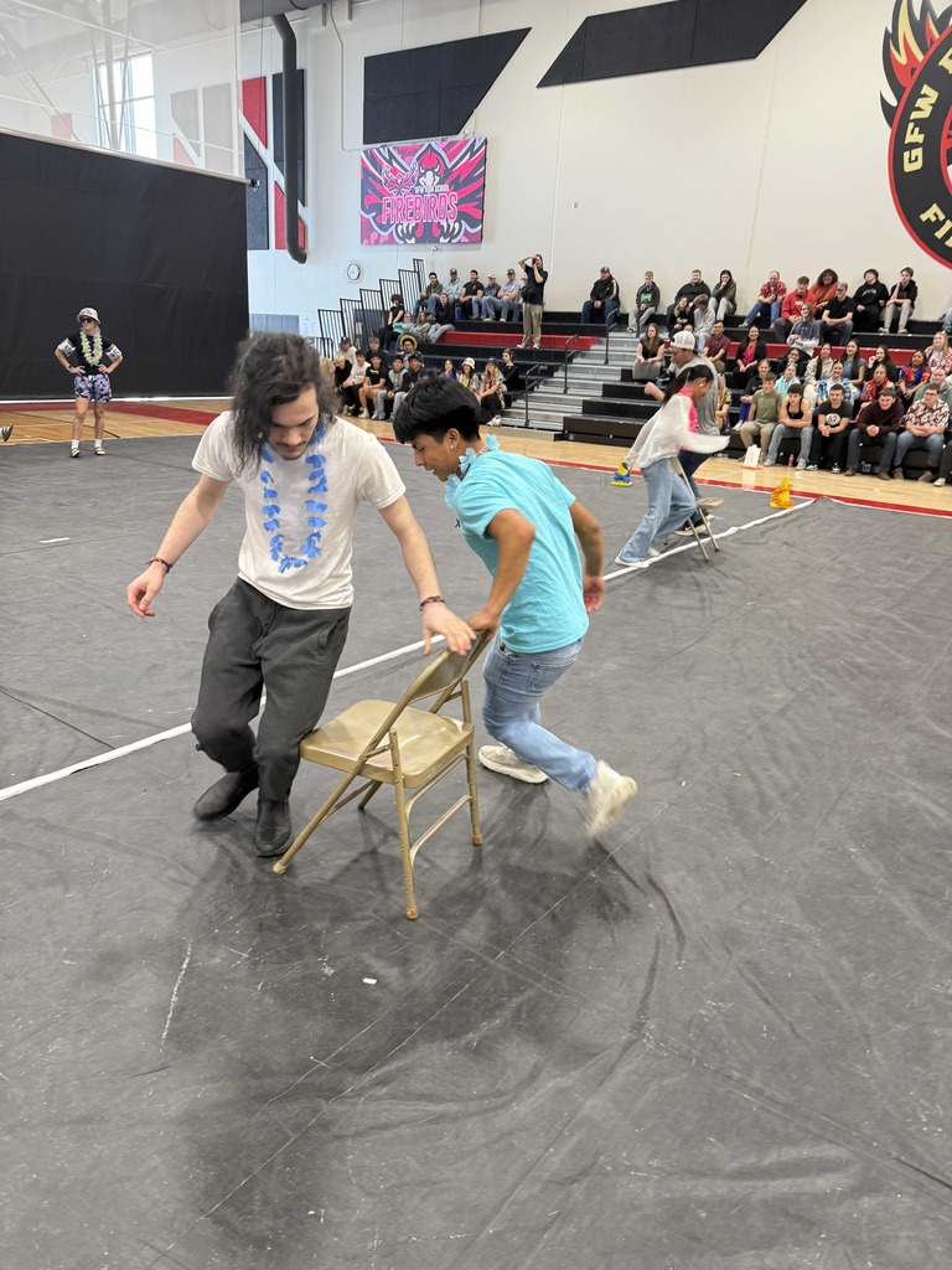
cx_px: 476
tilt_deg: -20.9
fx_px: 880
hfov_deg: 56.8
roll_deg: +4.0
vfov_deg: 71.6
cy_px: 635
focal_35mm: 24
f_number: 1.78
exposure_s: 1/60
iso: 125
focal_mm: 6.76
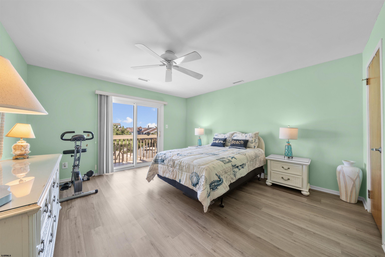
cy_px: 128
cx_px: 192
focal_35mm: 12
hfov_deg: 112.6
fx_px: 128
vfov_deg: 90.0
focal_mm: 12
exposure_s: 1/4
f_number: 11
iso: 320
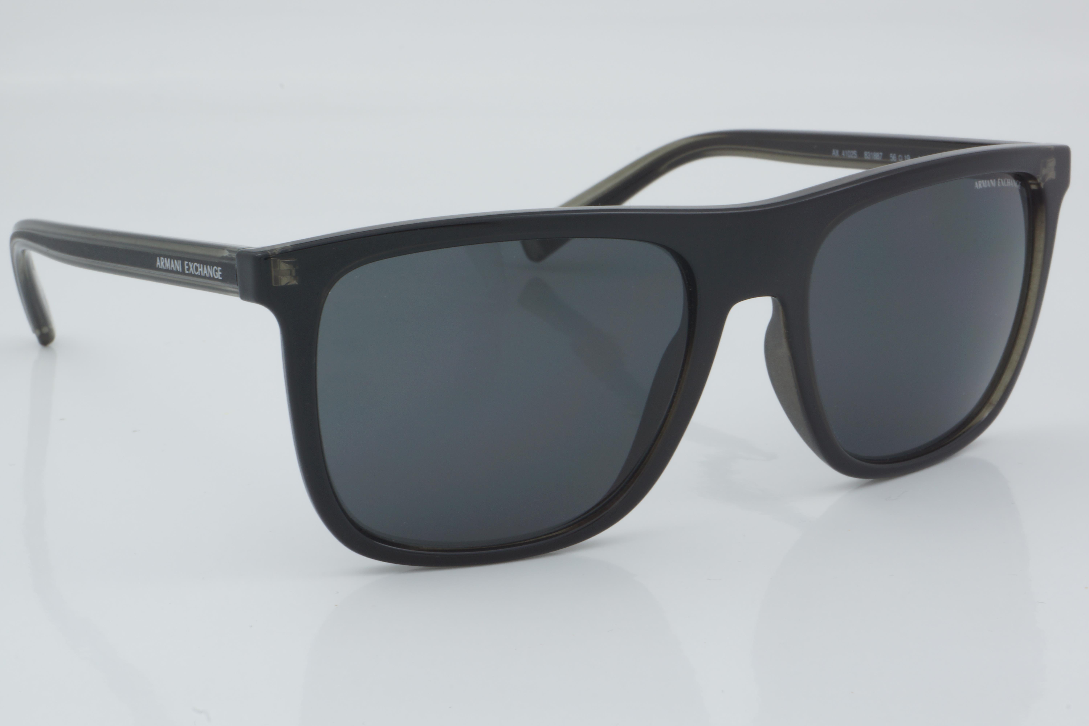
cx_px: 544
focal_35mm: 82
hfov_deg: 24.6
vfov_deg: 16.6
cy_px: 363
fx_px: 2495
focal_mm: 55
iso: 100
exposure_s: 1/4
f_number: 32
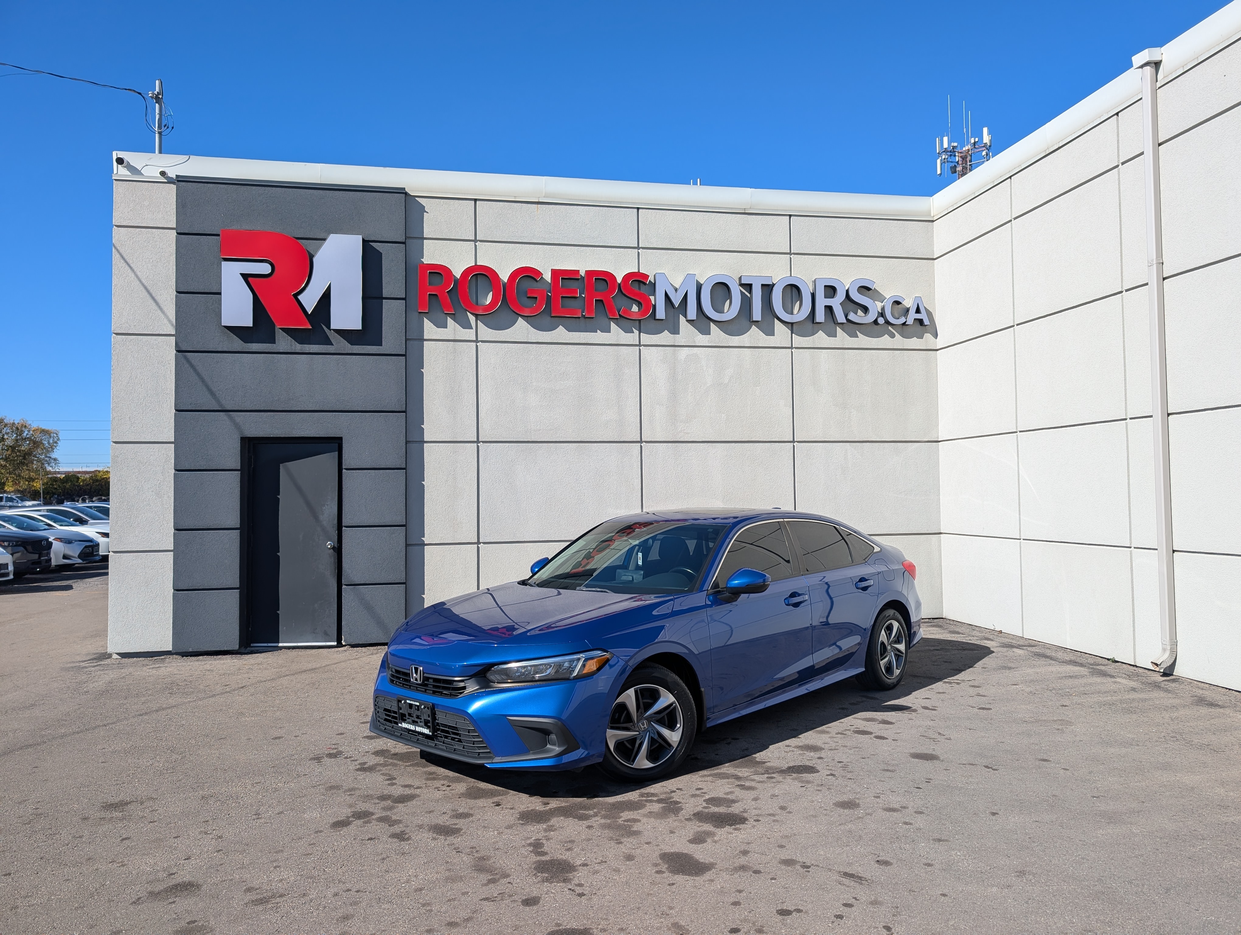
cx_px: 620
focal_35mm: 24
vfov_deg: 56.9
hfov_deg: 71.5
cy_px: 468
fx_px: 862
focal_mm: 6.9
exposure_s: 1/1011
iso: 20
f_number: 1.68
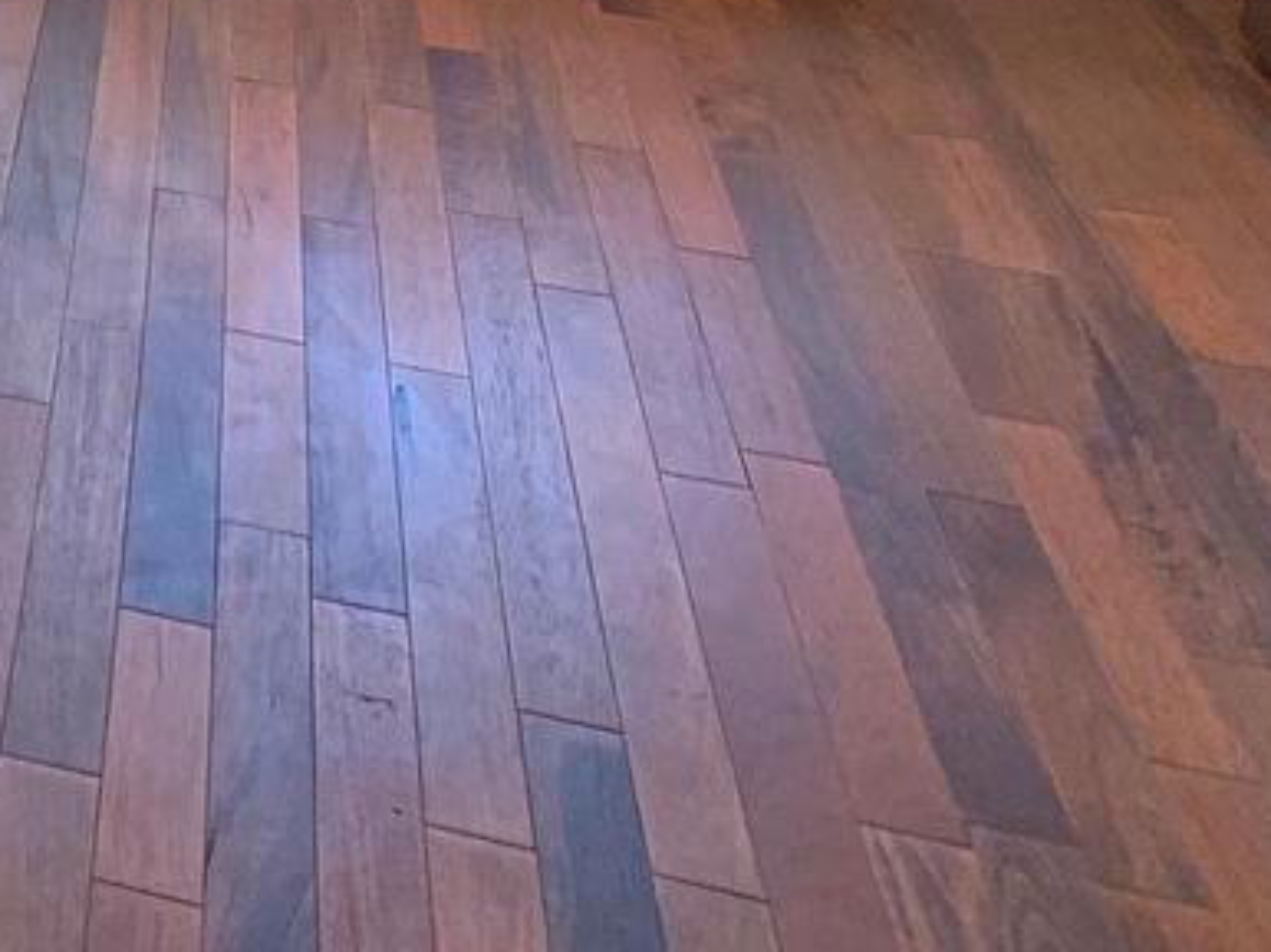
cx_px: -583
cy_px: -537
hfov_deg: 18.2
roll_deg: -2.4
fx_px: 3559
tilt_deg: -9.3
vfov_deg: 14.1
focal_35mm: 97
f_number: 1.8
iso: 64
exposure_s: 1/120
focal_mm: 4.3
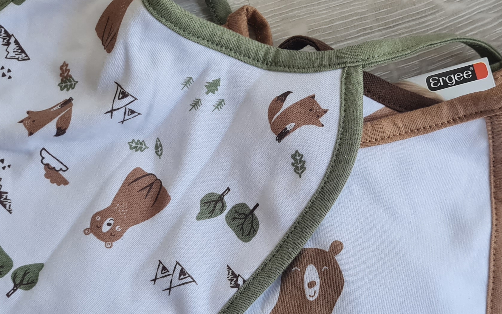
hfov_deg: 31.0
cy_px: 245
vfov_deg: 19.5
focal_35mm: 66
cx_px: 296
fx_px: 903
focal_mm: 5.4
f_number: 1.8
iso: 100
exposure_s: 1/100
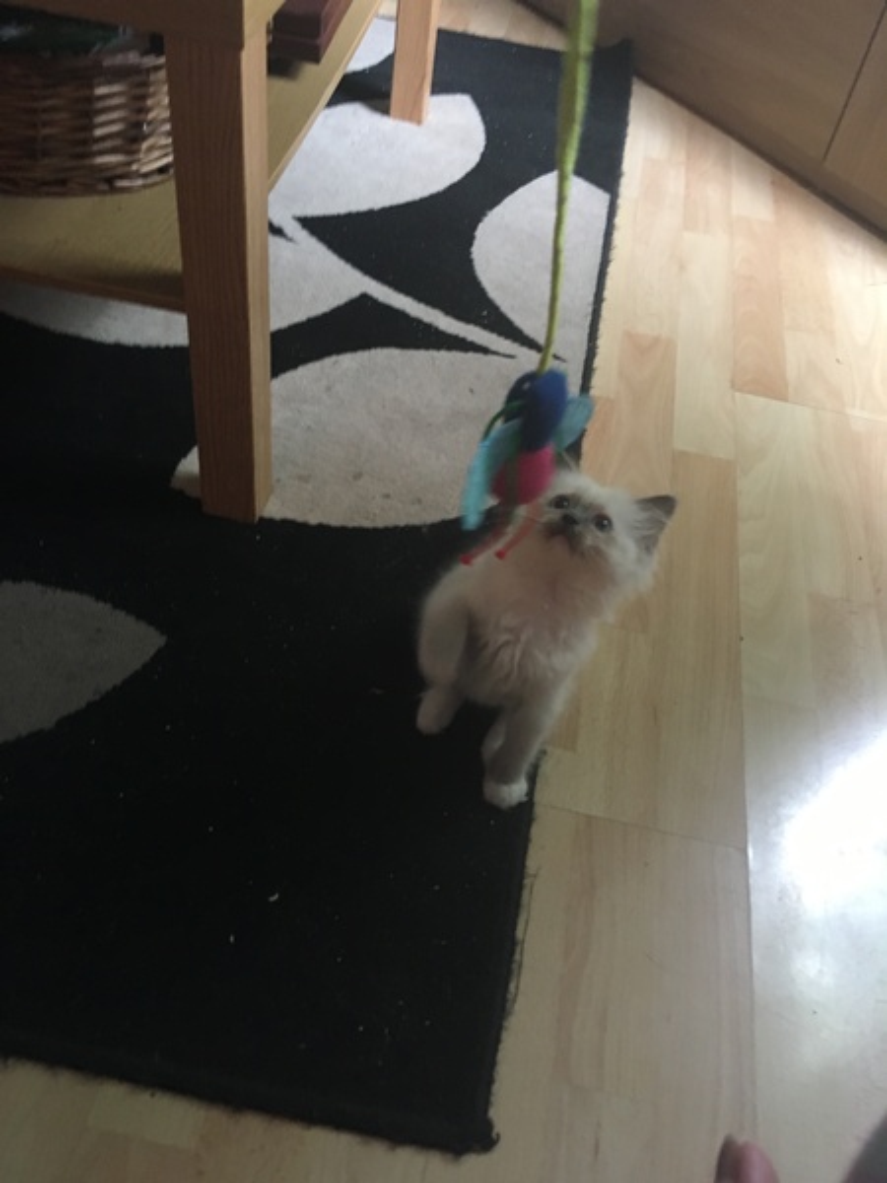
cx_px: 444
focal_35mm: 29
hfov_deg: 48.2
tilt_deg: -45.5
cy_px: 592
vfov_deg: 61.7
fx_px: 991
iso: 200
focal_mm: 4.15
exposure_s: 1/33
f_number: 2.2
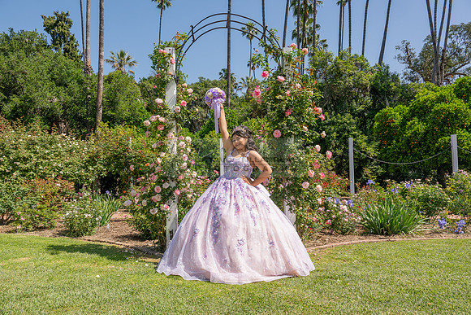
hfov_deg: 73.7
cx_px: 236
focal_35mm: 24
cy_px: 158
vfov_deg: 53.2
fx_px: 314
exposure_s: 1/200
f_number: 13
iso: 200
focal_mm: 24
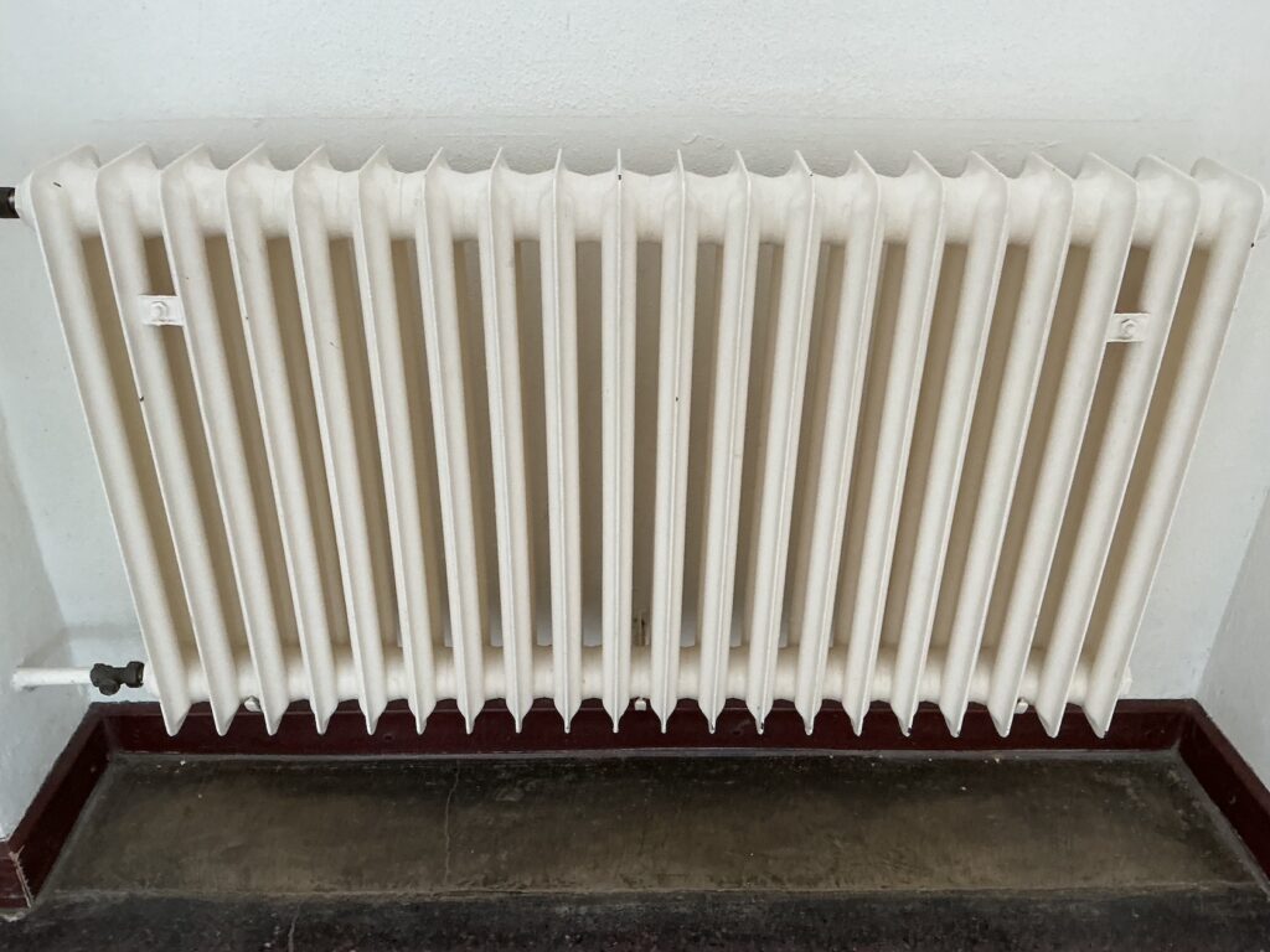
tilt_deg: -31.4
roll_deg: -0.4
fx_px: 1064
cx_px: 635
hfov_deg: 61.7
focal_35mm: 29
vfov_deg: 48.2
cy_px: 476
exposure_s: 1/50
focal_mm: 3
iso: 125
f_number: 1.8
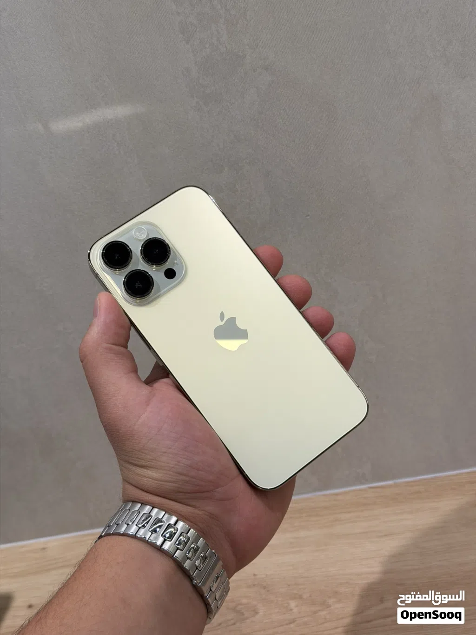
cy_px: 318
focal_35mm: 48
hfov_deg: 30.3
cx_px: 238
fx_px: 880
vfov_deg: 39.7
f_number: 1.78
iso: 50
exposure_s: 1/121
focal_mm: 6.76
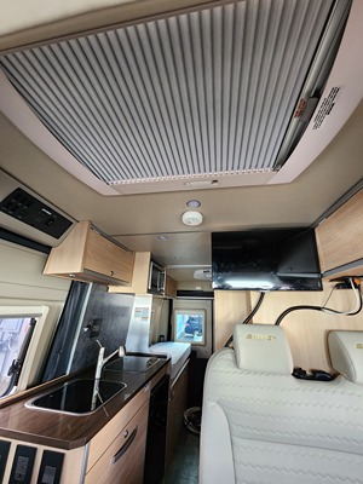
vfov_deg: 106.2
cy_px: 242
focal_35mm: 13
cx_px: 182
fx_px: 182
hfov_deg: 89.9
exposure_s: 1/60
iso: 250
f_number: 2.2
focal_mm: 2.2
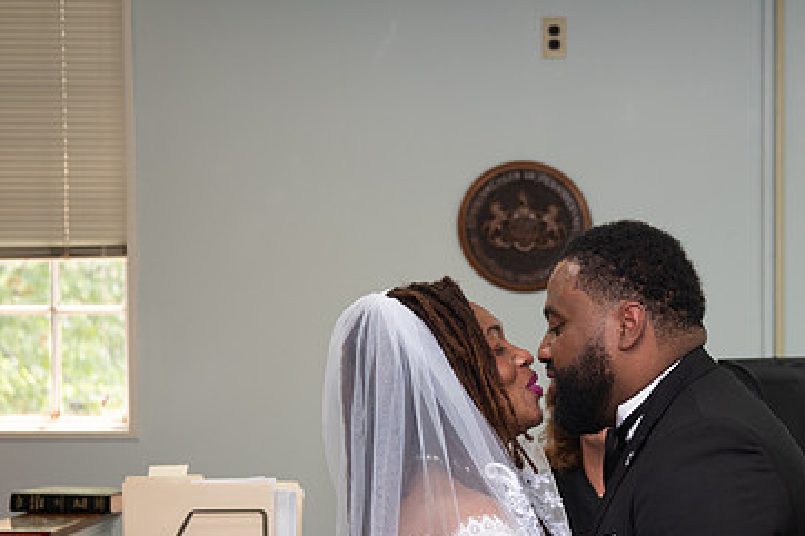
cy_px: 386
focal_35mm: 117
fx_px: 2615
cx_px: 589
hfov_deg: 17.4
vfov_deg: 11.7
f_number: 4.9
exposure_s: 1/160
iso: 1000
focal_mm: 70
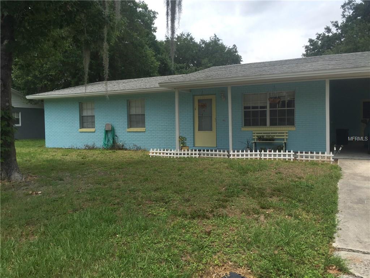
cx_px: 185
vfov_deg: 48.2
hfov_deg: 61.7
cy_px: 139
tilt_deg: +1.2
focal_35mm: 29
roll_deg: -0.4
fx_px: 310
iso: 32
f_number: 2.2
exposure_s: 1/1412
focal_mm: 4.15
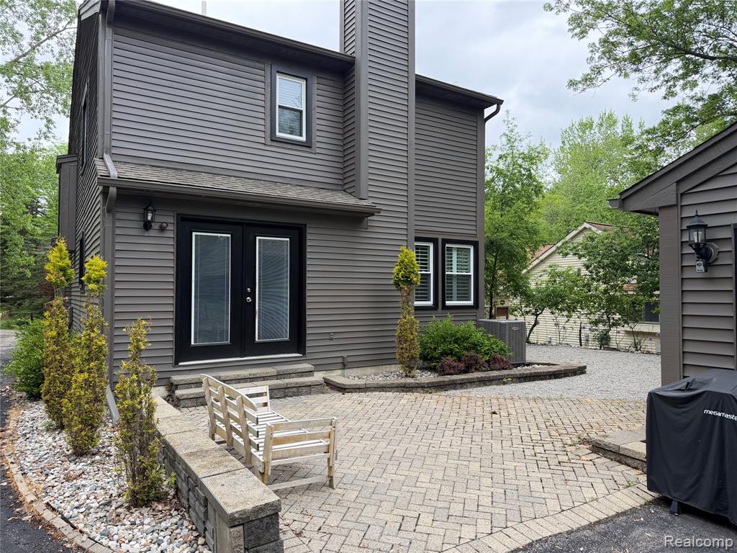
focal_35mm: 24
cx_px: 368
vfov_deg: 56.8
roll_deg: +0.6
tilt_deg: +1.6
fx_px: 511
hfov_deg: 71.6
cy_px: 276
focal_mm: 6.76
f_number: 1.78
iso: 100
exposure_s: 1/765
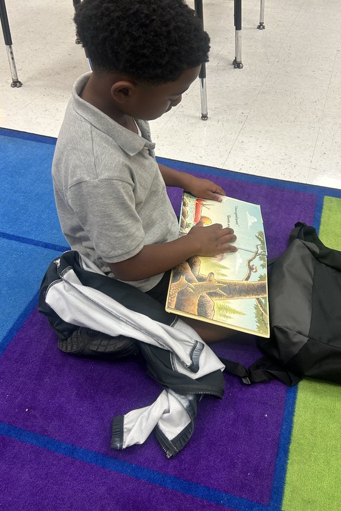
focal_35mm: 31
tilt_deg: -42.6
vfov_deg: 60.2
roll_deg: -3.2
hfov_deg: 42.1
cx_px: 208
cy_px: 229
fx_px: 441
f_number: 1.5
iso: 80
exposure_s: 1/60
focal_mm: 5.7
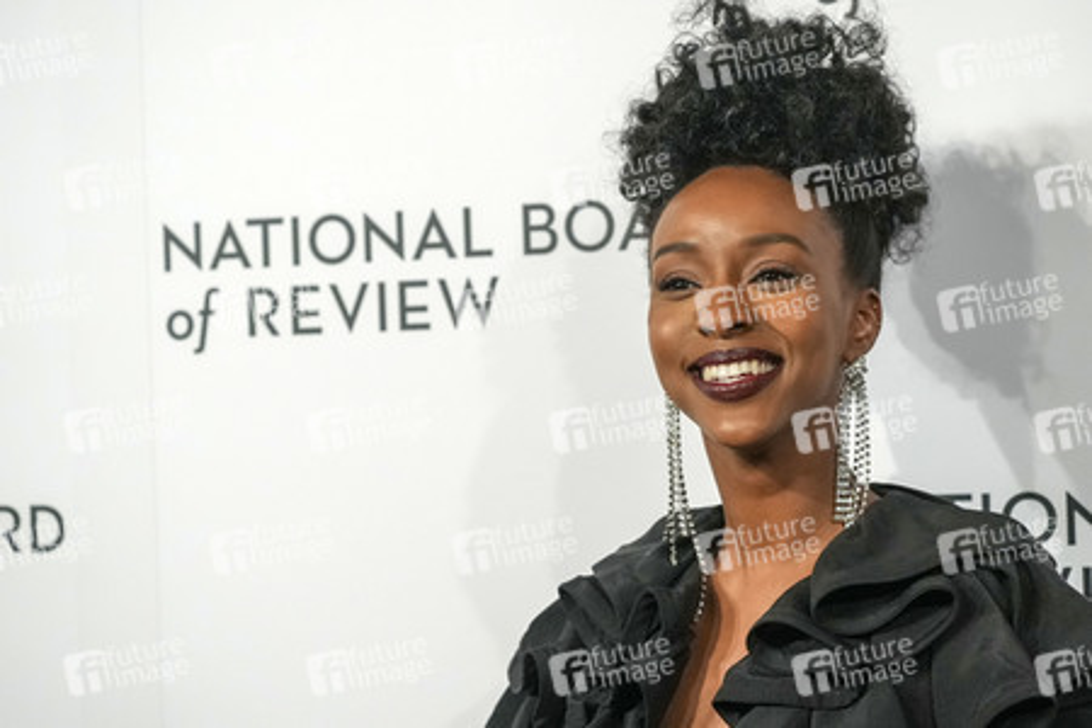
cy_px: 364
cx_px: 546
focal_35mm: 100
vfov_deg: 13.7
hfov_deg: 20.4
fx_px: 3033
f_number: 5.6
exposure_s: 1/400
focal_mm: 100
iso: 12800
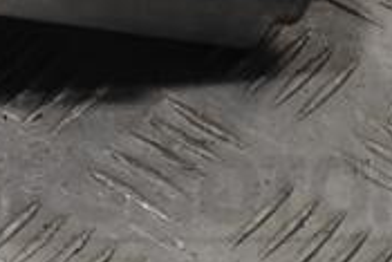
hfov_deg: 7.2
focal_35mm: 283
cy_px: -110
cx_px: -146
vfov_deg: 4.8
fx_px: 3081
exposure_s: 1/100
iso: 400
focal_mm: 55
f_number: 5.6
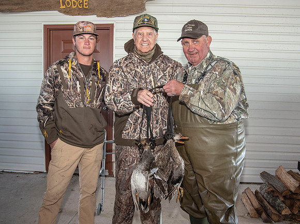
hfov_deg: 61.2
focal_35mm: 29
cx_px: 158
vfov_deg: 47.5
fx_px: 253
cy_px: 125
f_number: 5.6
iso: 1250
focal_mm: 24
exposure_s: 1/125
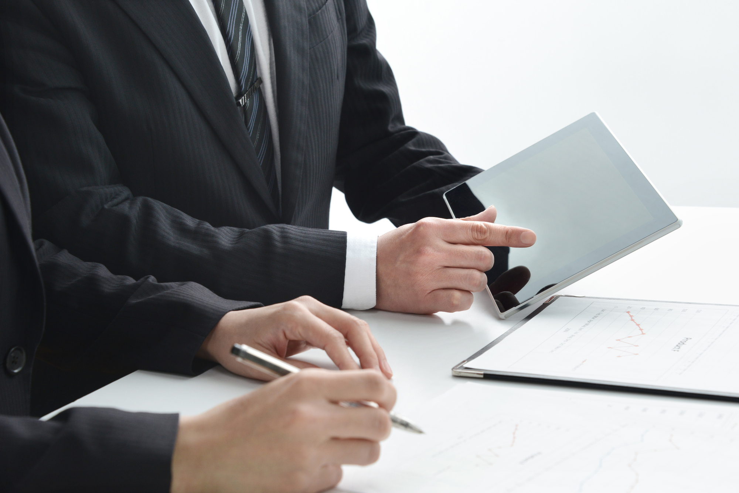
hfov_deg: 26.0
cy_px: 246
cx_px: 370
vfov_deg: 17.5
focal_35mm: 78
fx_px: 1602
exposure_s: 1/50
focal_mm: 78
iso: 640
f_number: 8
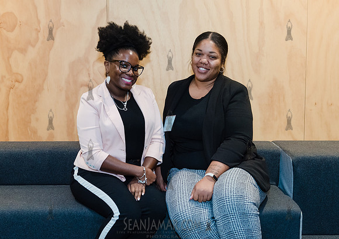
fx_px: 472
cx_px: 167
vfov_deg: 28.3
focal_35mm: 49
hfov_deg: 39.5
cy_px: 122
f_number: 4.5
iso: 2500
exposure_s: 1/250
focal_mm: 38
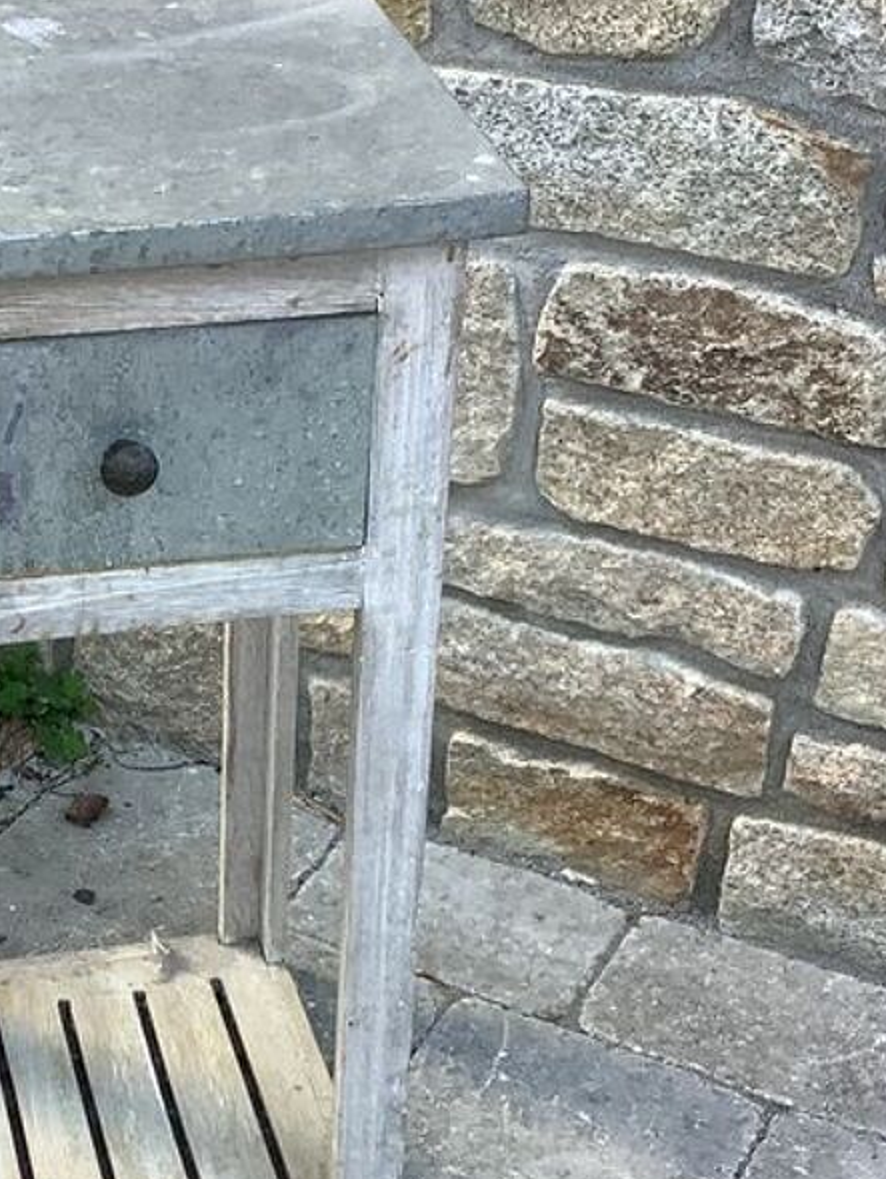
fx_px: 2387
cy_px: 780
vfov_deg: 27.6
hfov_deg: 20.7
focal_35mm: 70
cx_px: 130
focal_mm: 3.3
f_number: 2.4
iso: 64
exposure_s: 1/120
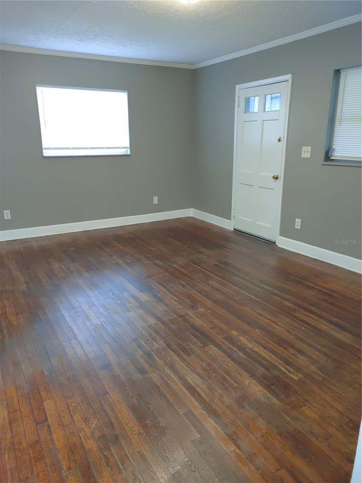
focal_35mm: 26
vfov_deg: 67.3
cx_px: 181
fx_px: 363
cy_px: 242
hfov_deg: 53.1
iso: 200
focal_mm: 5.58
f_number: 1.8
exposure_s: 1/20
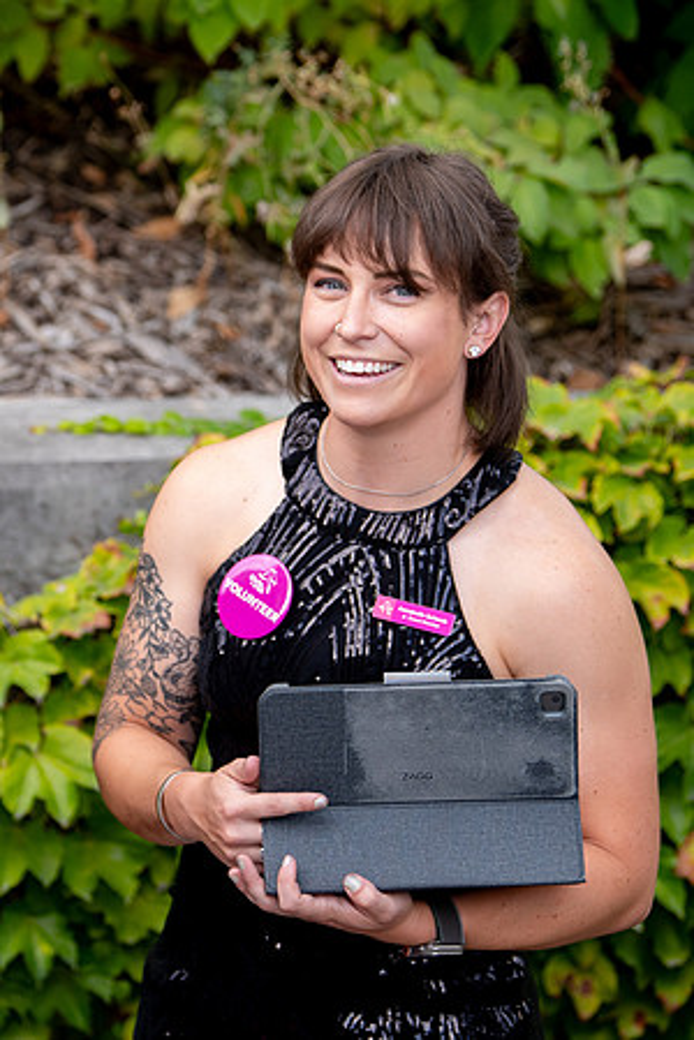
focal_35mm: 238
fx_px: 6882
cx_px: 47
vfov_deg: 8.6
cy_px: 392
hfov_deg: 5.8
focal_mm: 110
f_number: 2.8
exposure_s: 1/160
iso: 200
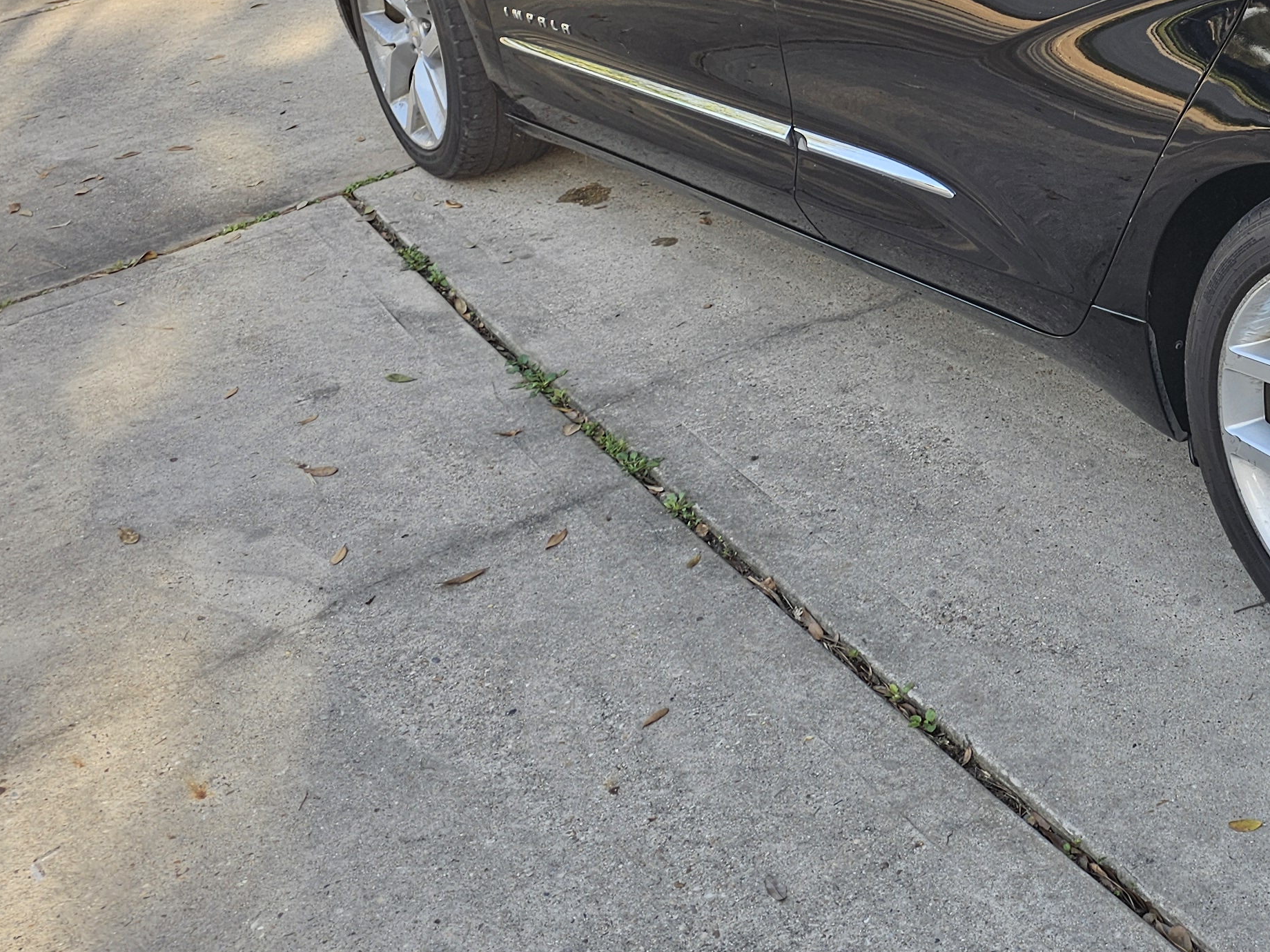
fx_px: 1834
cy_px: 92
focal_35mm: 50
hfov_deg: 34.5
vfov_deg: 28.0
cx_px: 1288
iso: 10
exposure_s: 1/122
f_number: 1.7
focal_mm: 6.3
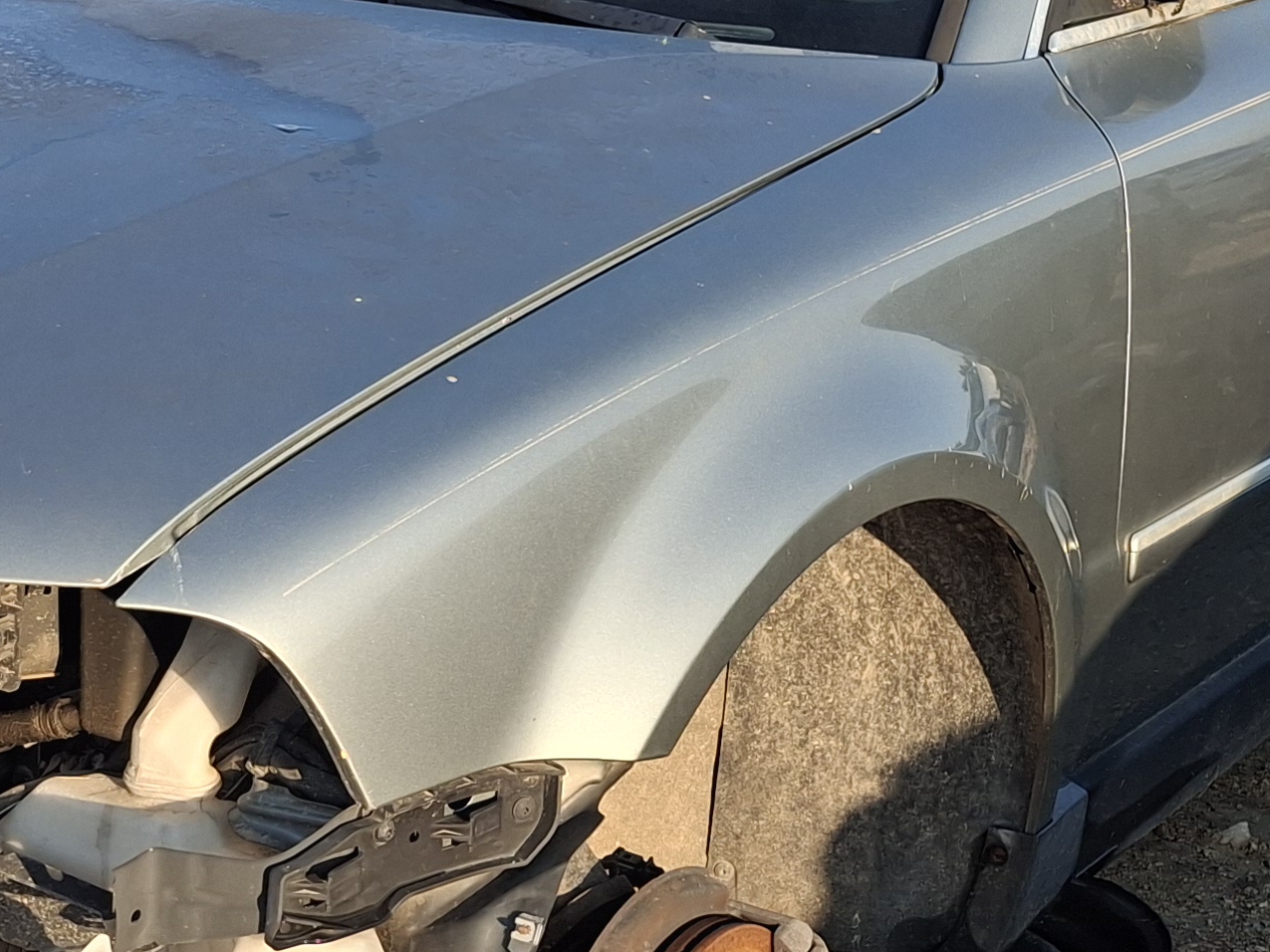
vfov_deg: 18.2
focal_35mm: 80
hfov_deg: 24.3
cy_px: 137
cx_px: 459
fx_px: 2935
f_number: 1.8
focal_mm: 4.69
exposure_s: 1/763
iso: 32
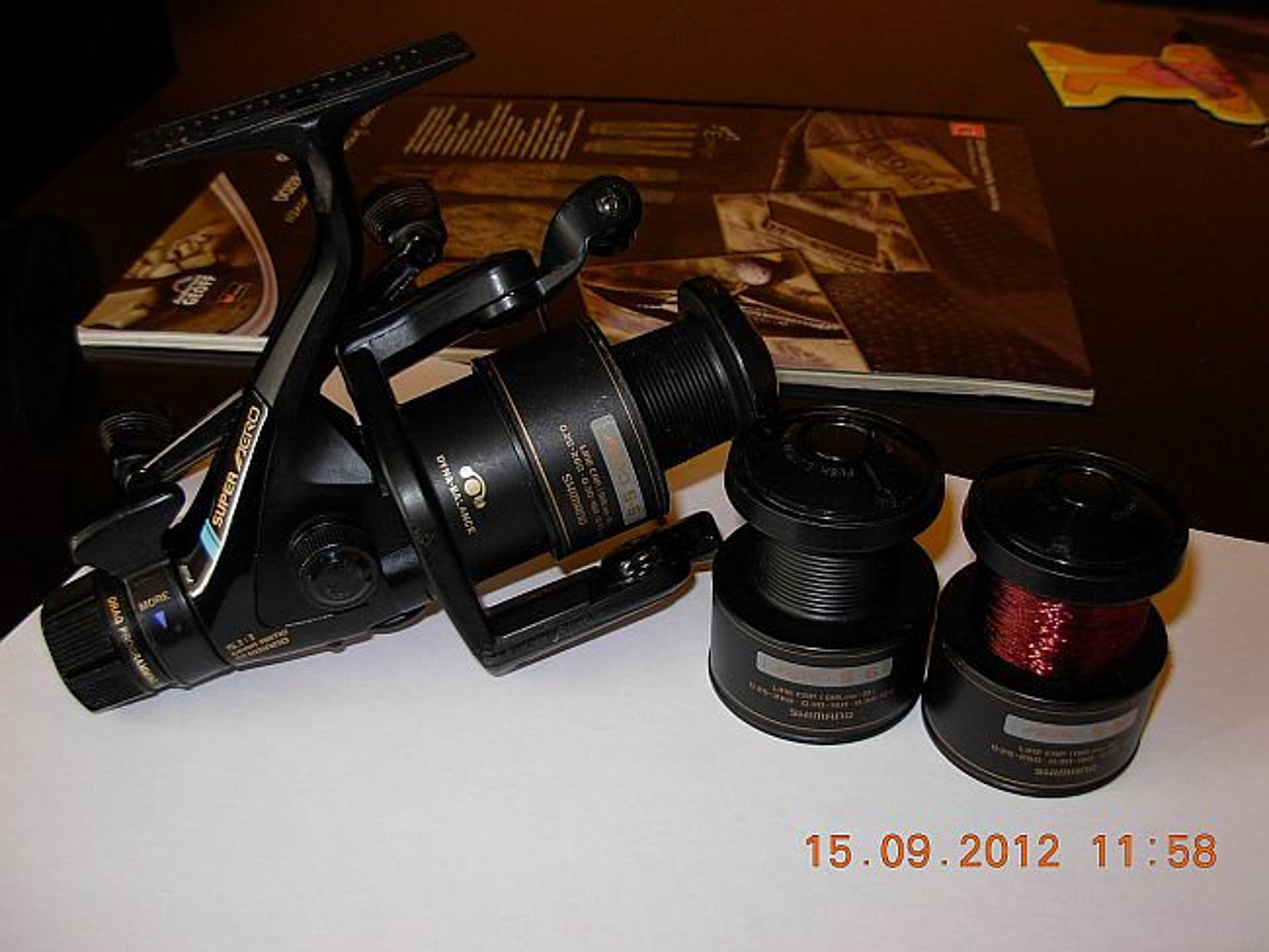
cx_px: 634
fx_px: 1394
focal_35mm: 38
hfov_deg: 49.0
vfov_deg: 37.7
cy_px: 476
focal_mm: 6.3
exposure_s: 1/22.6
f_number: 2.9
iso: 79
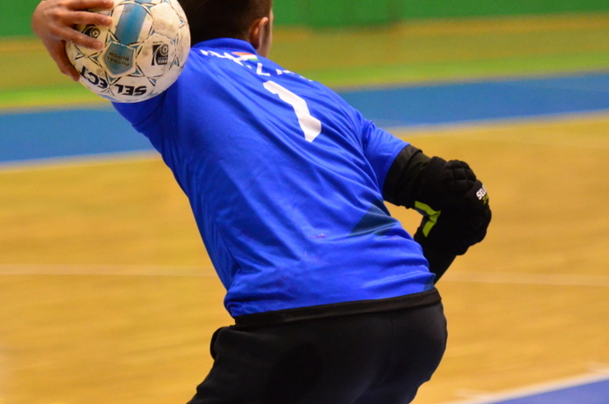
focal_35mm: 286
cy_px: 176
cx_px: 300
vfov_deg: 4.8
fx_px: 4830
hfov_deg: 7.2
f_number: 2.8
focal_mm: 110
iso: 3200
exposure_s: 1/640
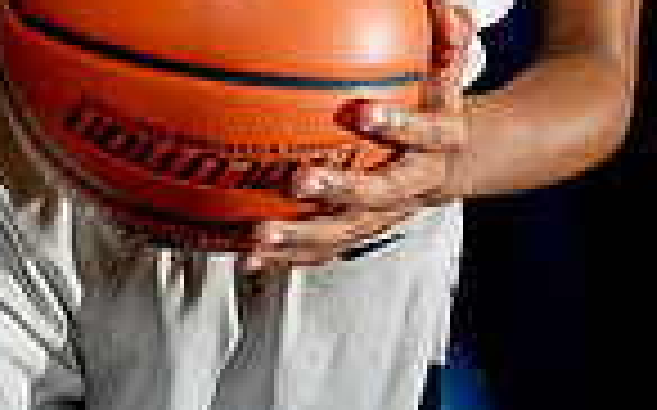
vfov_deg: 11.9
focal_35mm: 94
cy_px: -491
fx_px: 1682
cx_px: 252
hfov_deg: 22.1
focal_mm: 30
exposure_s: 1/250
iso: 400
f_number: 4
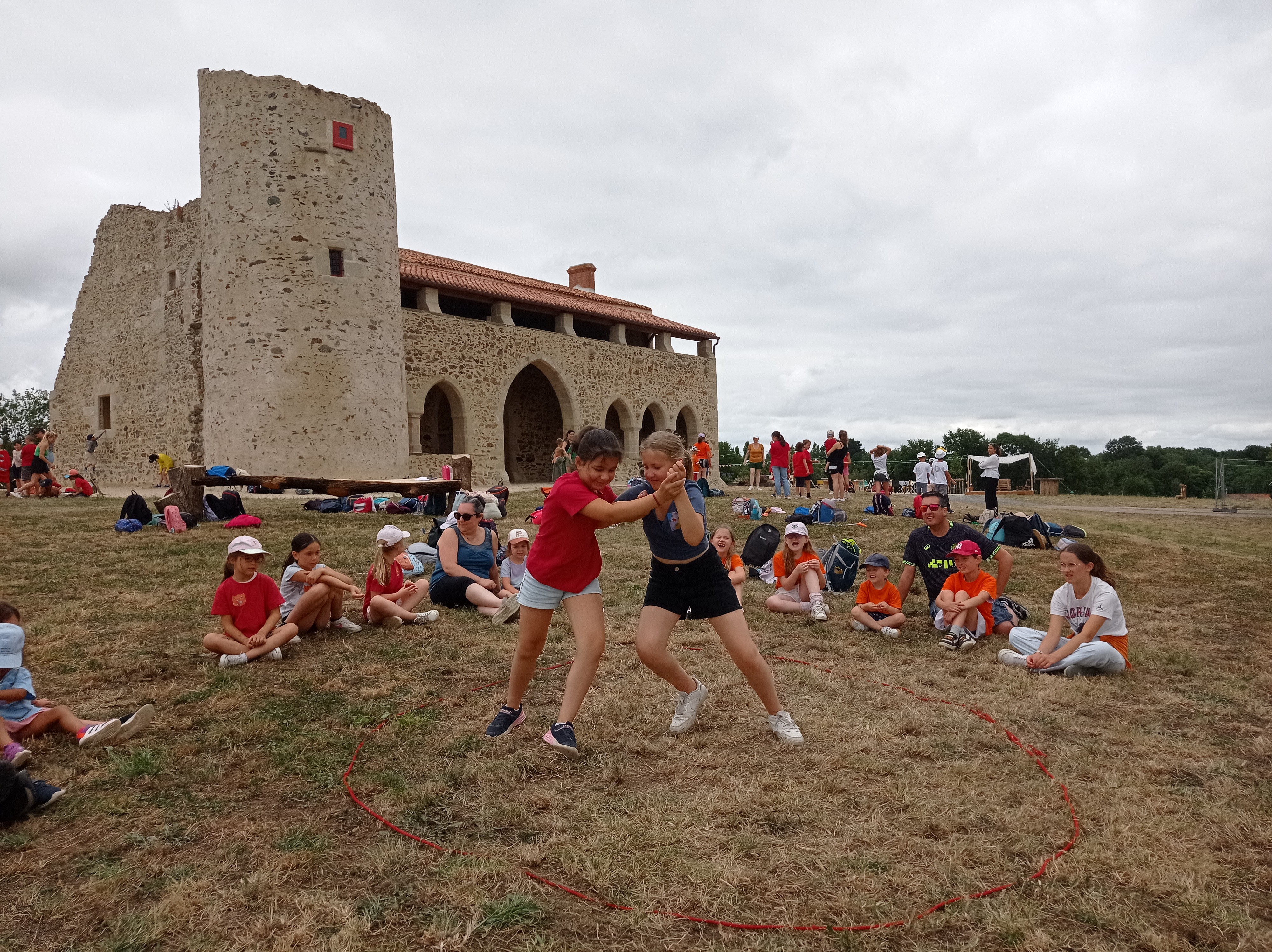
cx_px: 636
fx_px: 1028
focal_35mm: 28
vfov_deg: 49.7
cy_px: 476
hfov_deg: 63.5
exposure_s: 1/2817
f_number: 1.79
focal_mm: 4.74
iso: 104
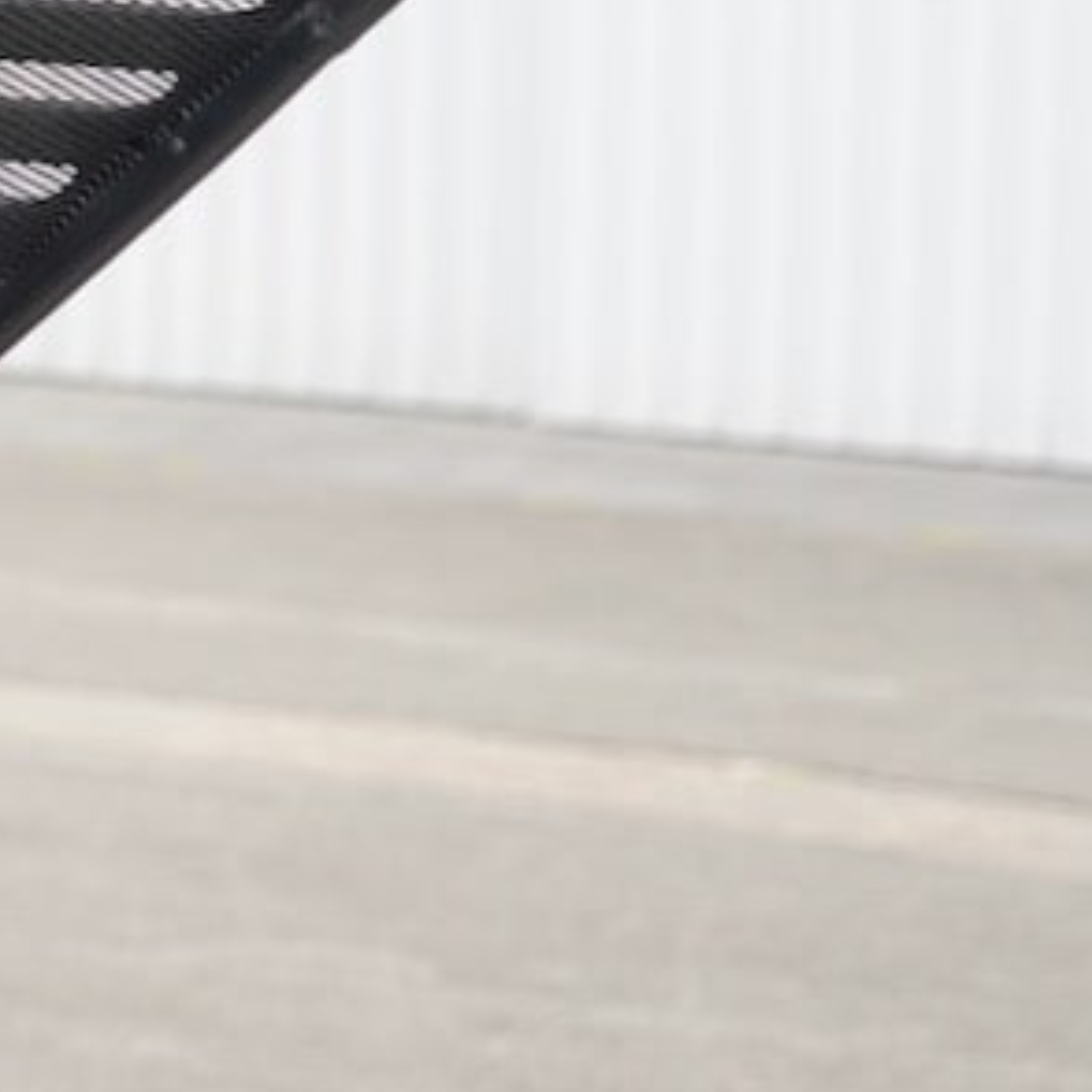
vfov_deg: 7.5
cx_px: -683
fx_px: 8316
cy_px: 1040
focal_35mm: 233
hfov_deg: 7.4
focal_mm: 63
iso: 320
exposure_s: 1/160
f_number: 4
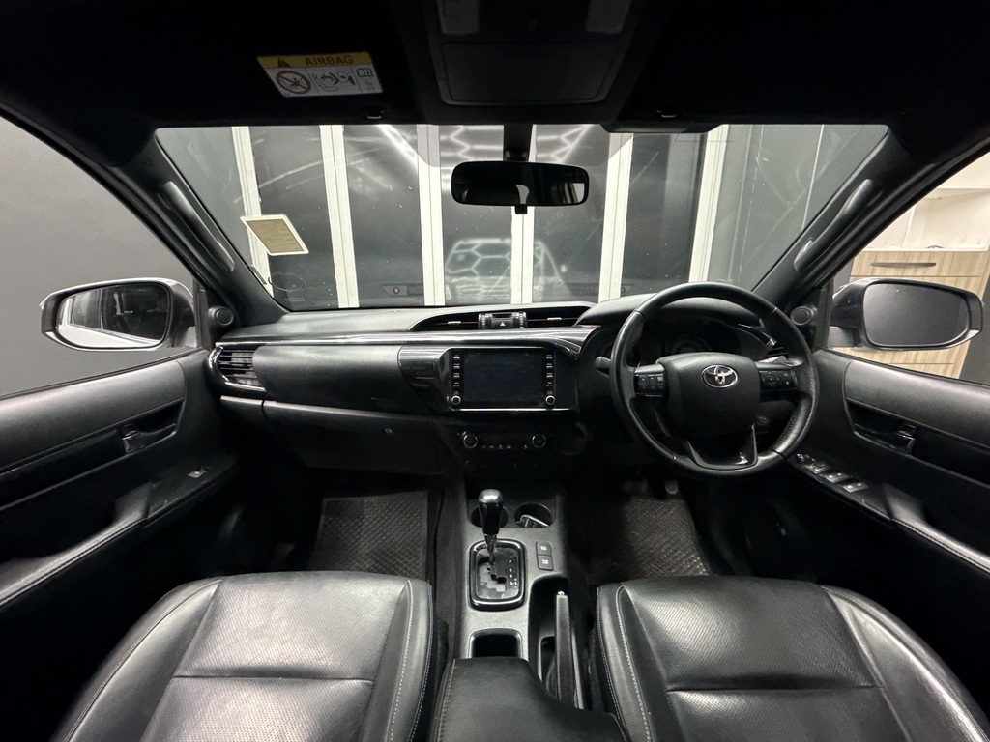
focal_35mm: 14
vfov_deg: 85.7
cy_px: 371
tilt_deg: -14.9
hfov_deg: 102.1
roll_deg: +0.2
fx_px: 400
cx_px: 495
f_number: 2.2
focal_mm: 2.22
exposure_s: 1/60
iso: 1000
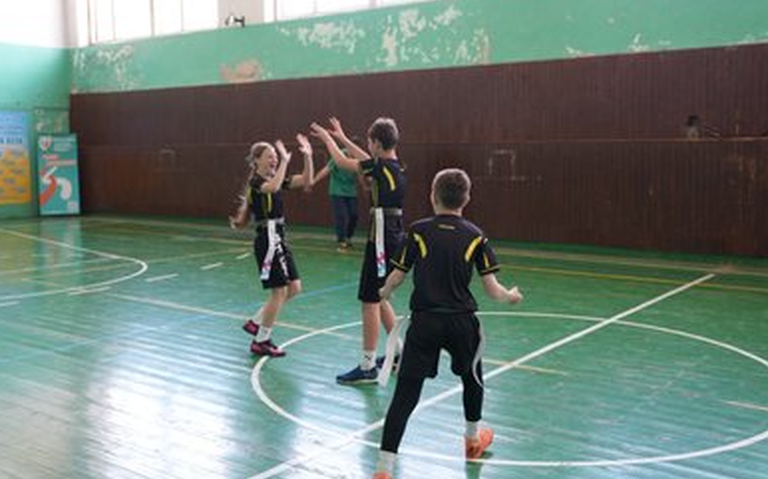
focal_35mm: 38
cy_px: 218
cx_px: 388
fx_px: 795
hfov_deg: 51.6
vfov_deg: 33.5
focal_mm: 36
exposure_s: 1/250
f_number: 2.8
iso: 1600
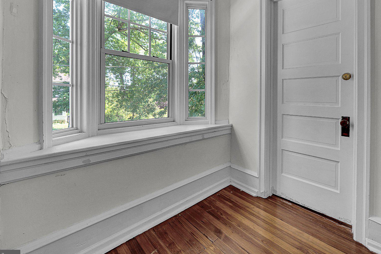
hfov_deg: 96.0
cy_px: 99
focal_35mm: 16
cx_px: 219
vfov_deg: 72.8
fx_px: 169
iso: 320
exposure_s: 1/25
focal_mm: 12
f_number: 6.3
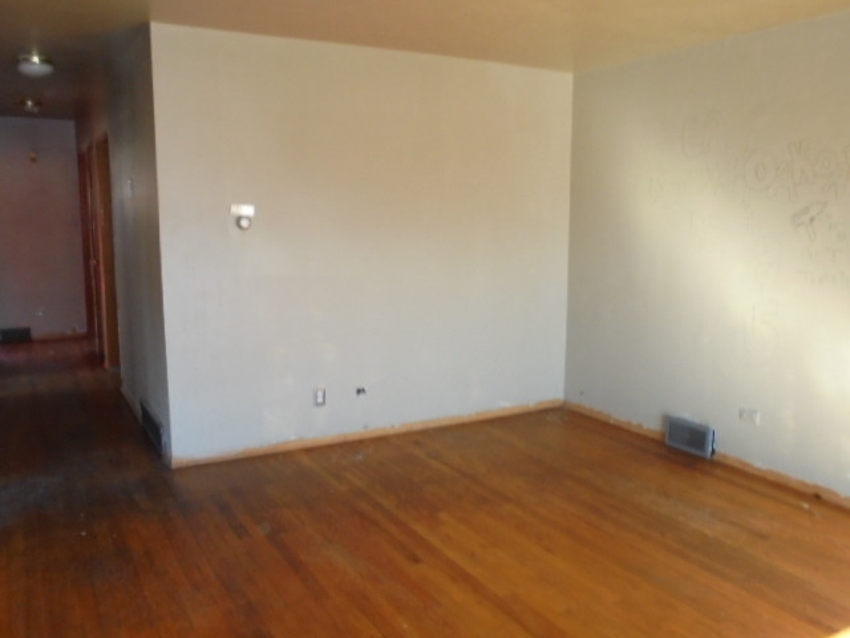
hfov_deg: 61.7
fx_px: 712
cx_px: 425
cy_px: 319
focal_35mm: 29
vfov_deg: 48.2
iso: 400
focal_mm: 5.3
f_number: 3.7
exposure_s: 1/40
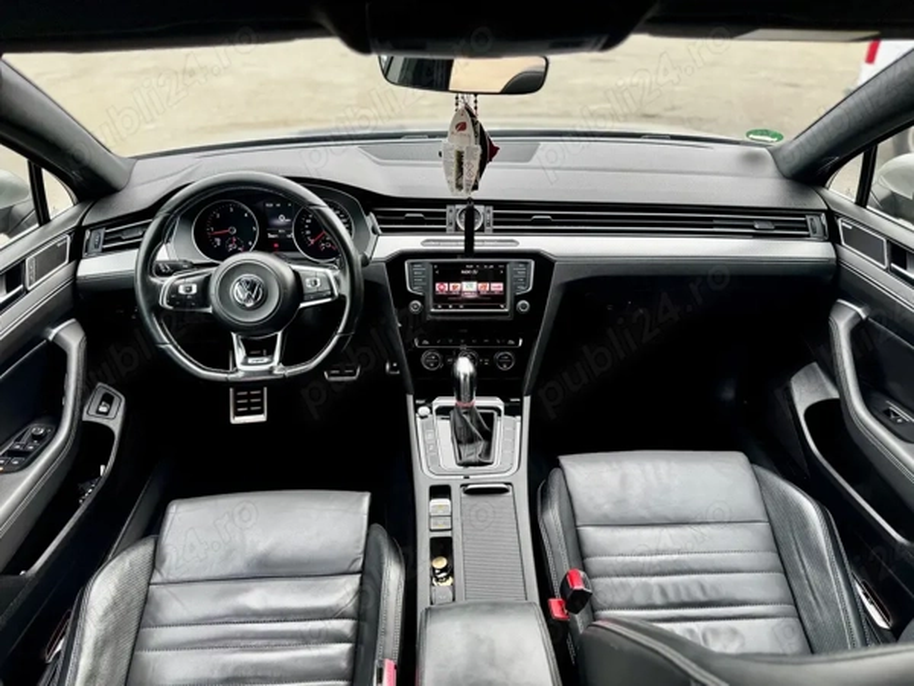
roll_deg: +0.2
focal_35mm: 24
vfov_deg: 56.8
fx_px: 634
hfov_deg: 71.6
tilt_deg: -32.4
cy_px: 343
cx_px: 457
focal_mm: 6.76
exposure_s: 1/191
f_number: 1.78
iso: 100
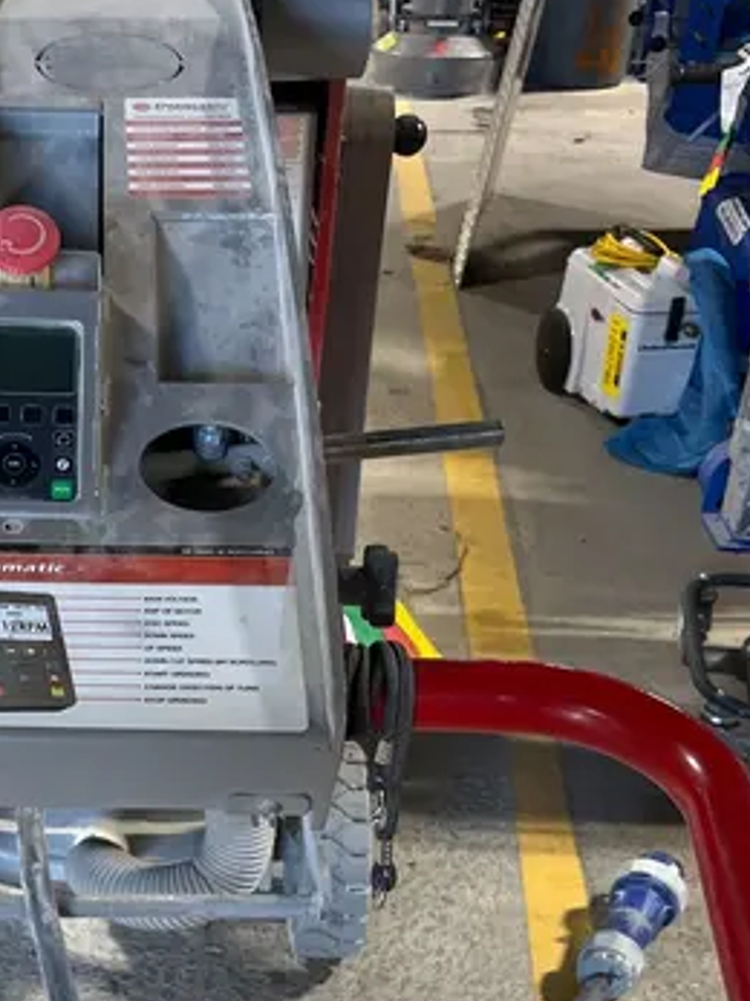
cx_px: 75
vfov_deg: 34.2
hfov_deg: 25.7
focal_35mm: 55
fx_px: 1590
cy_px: 760
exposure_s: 1/114
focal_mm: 5.1
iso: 125
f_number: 1.6
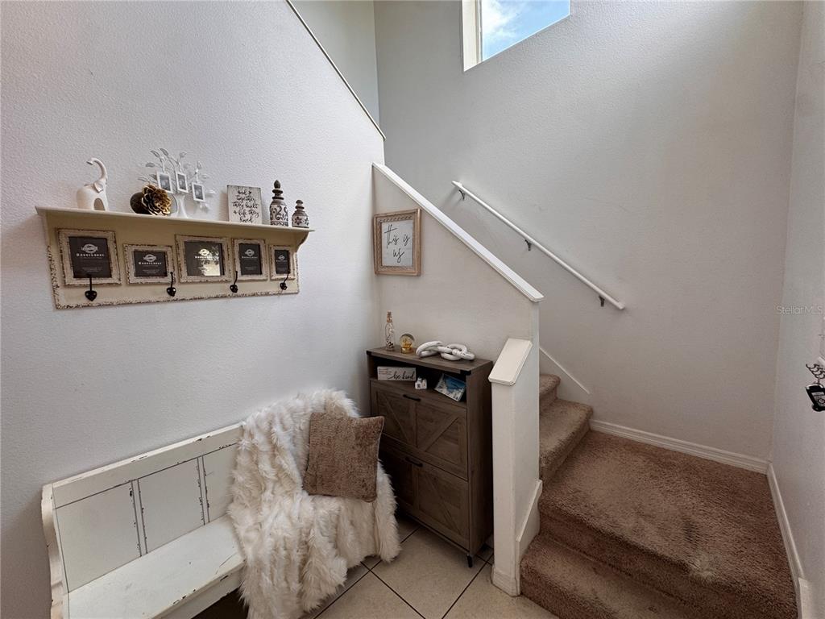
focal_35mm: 14
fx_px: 334
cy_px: 310
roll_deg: +2.4
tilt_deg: -5.6
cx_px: 412
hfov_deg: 102.1
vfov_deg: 85.7
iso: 64
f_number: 2.2
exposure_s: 1/120
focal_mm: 2.22
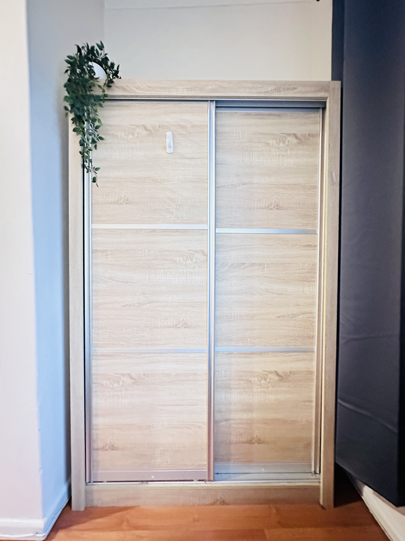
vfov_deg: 102.1
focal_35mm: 14
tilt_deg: -1.3
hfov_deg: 85.7
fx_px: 218
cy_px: 270
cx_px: 202
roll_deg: +0.1
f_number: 2.2
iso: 1600
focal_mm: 2.22
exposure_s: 1/25
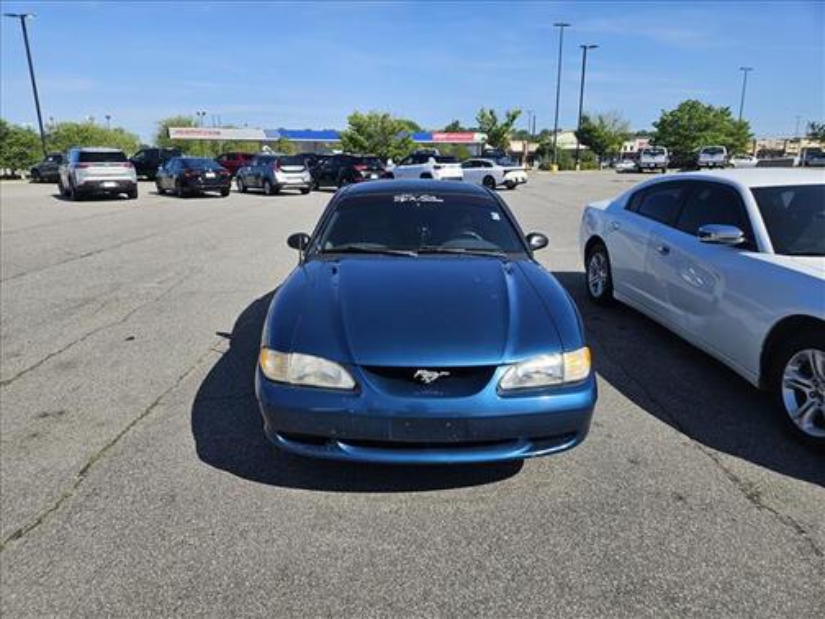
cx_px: 412
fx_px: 548
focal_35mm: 23
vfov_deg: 58.9
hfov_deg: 73.9
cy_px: 310
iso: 25
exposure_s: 1/2000
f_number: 1.8
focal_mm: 5.4
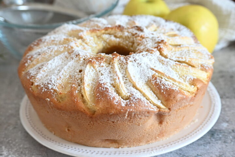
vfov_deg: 15.2
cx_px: 118
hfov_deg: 22.6
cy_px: 78
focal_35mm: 90
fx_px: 587
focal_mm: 60
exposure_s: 1/8
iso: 200
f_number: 5.6
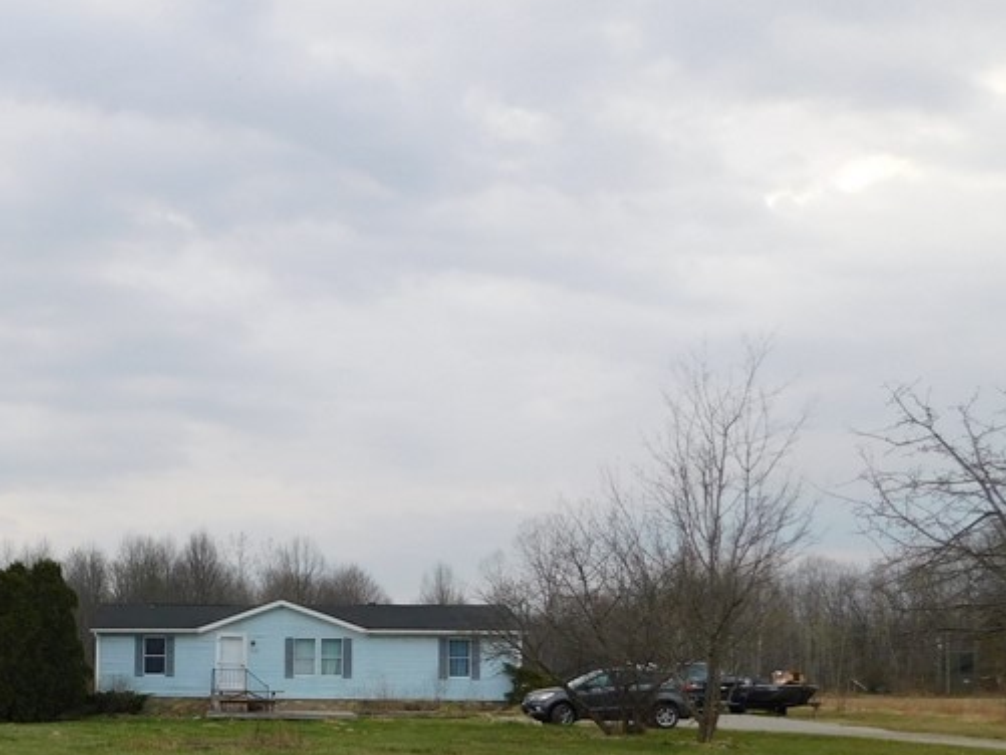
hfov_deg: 36.6
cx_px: 16
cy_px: 659
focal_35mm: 47
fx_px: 1366
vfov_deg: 29.8
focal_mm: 4
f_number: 3
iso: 125
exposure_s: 1/320
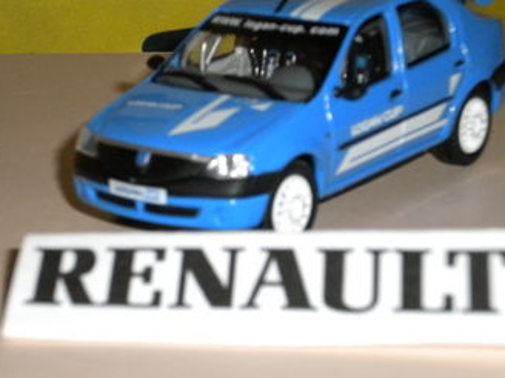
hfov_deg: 16.8
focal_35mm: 117
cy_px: 169
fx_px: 1707
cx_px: 223
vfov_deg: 12.7
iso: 400
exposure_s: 1/60
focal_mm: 17.3
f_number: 5.7
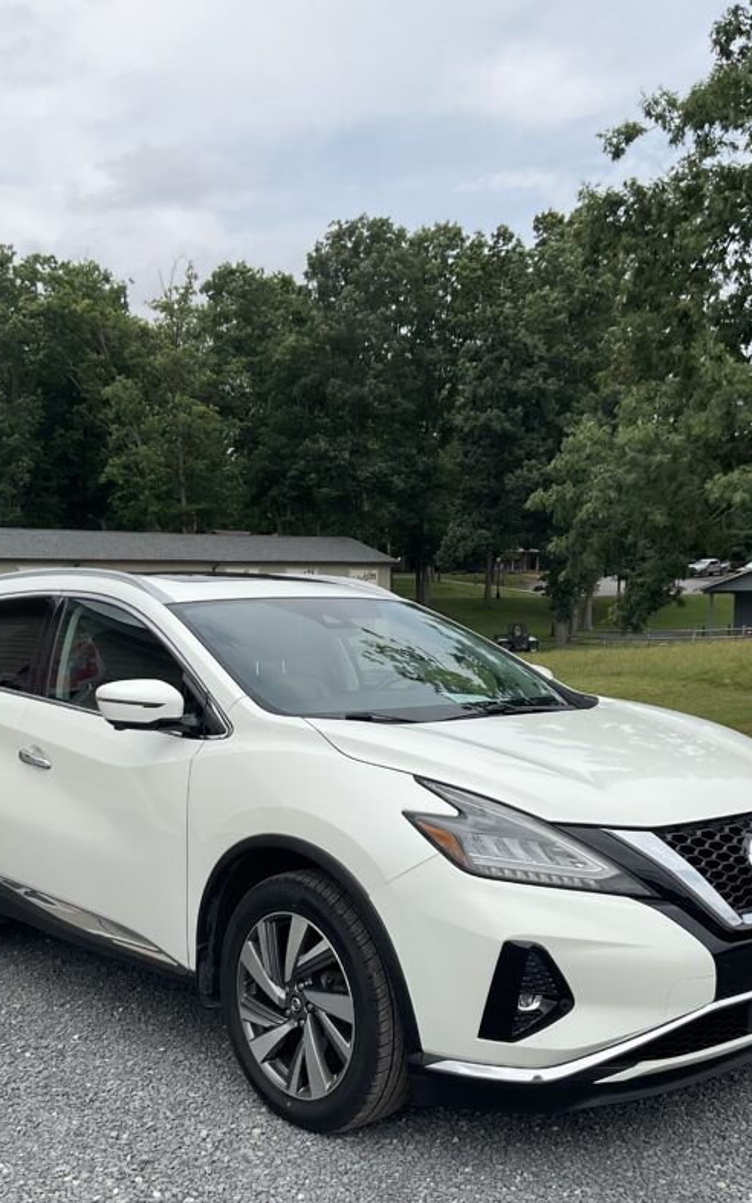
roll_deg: +0.4
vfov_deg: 48.6
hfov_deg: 32.0
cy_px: 781
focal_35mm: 40
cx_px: 352
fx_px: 1311
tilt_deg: -8.2
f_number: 1.8
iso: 16
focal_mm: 3
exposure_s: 1/2058
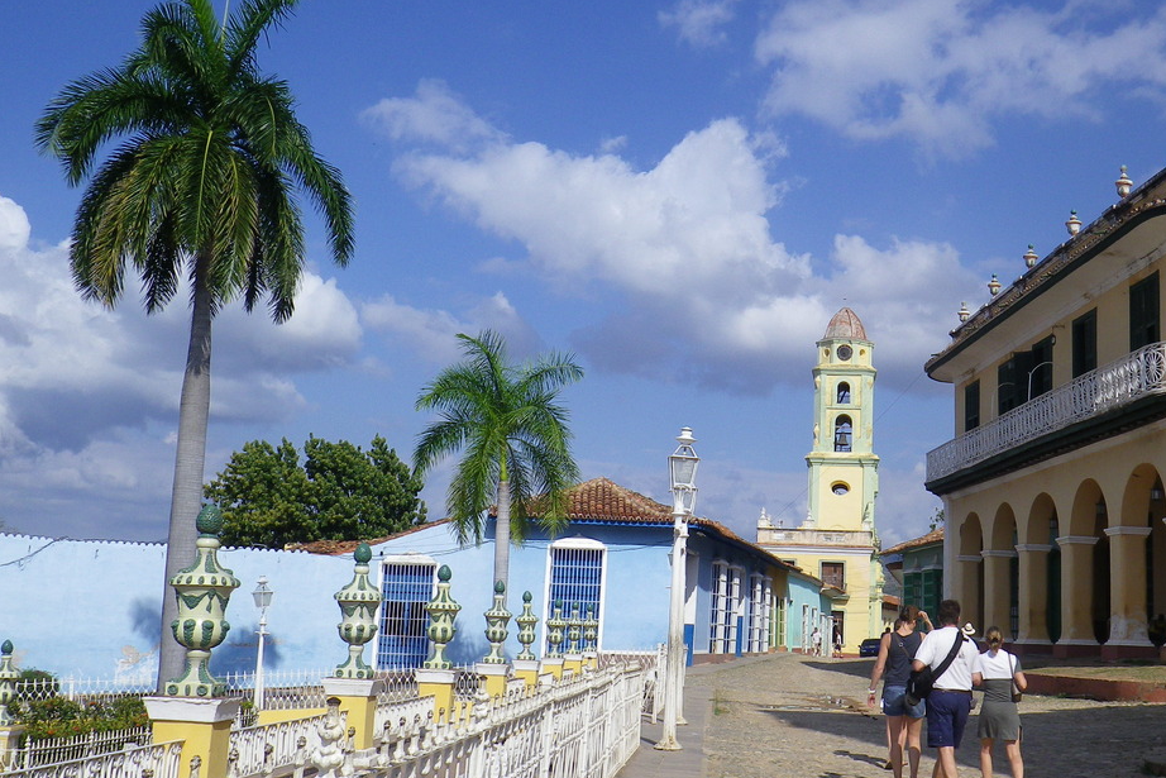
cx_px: 736
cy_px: 374
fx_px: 1490
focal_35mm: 46
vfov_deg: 29.3
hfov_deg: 42.4
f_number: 9.2
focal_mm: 6.1
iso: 80
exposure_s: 1/200
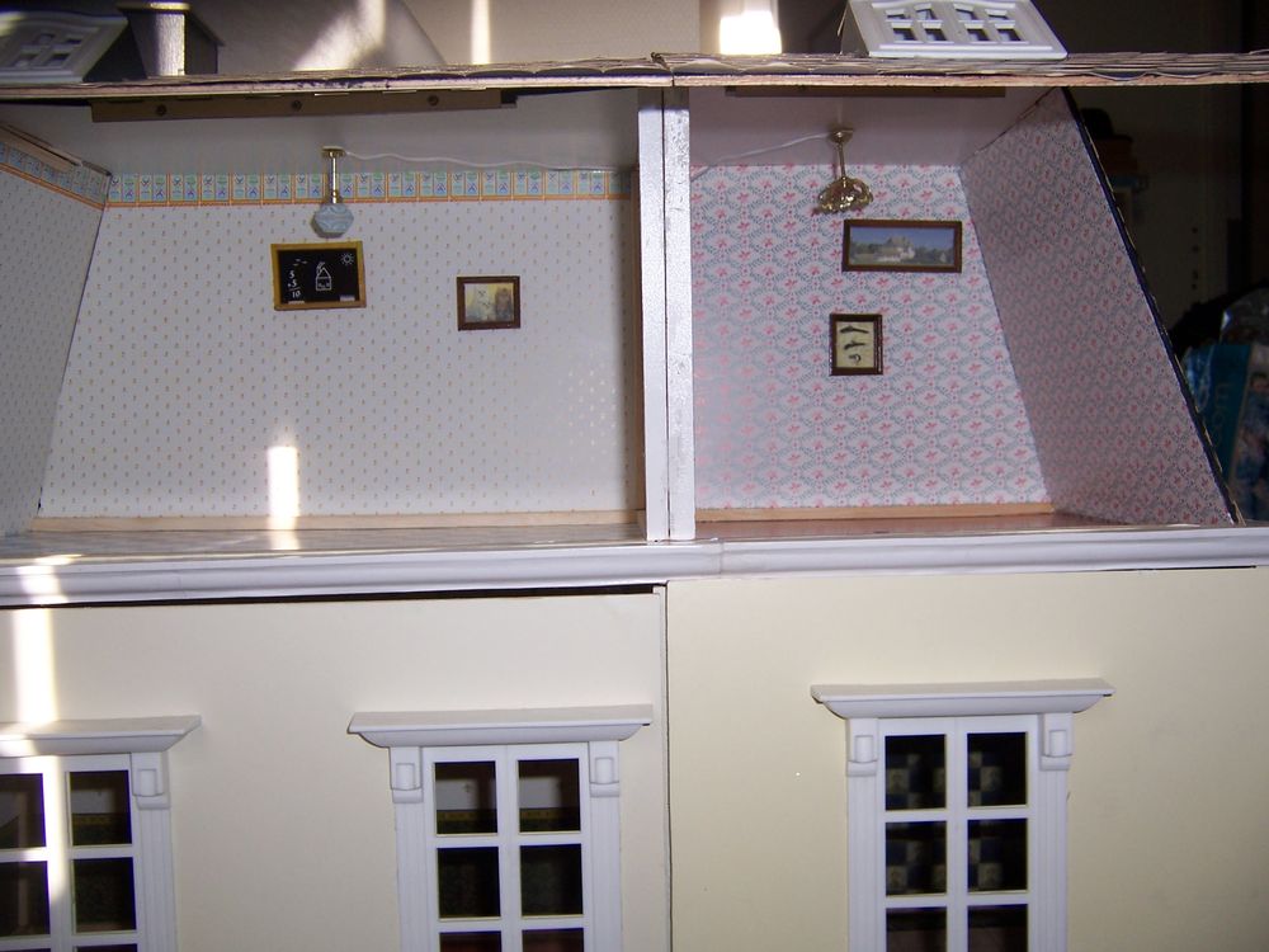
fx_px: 1210
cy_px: 476
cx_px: 634
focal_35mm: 33
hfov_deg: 55.4
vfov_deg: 42.9
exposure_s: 1/60
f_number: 2.8
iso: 80
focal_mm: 5.5
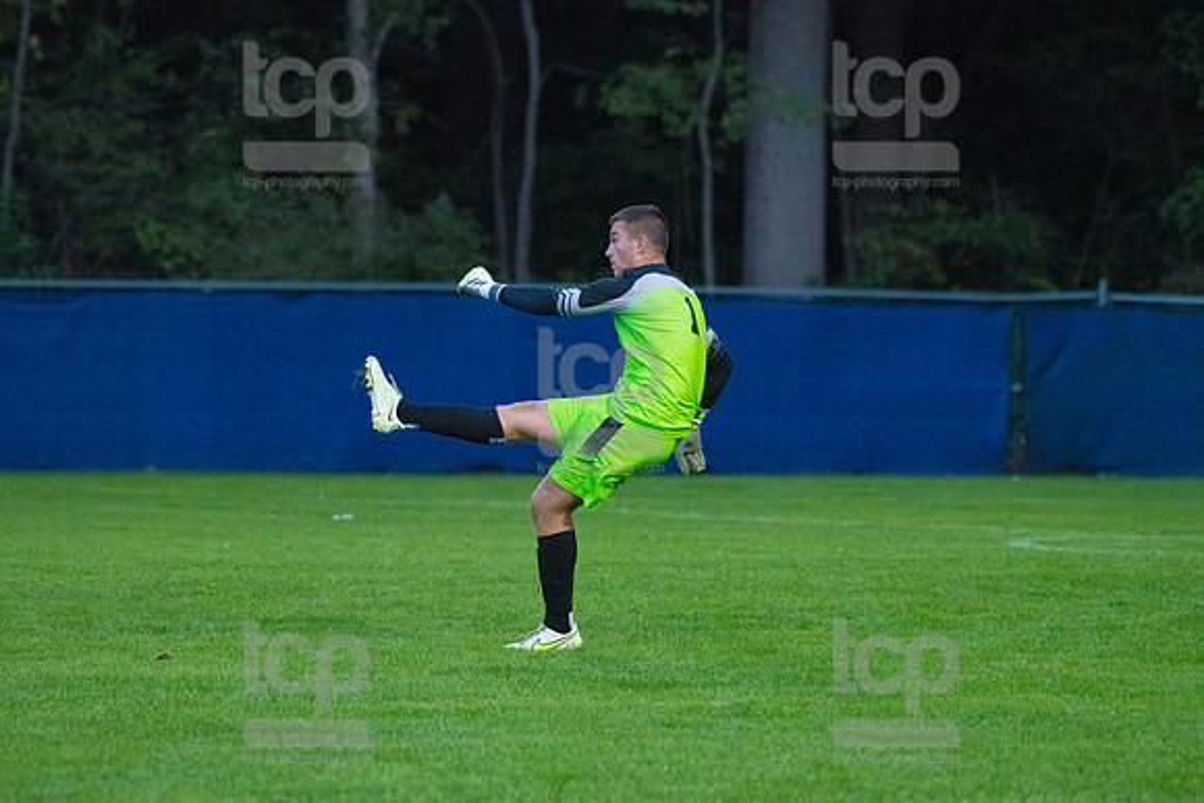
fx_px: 8697
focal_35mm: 260
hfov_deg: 7.9
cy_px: 402
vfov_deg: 5.3
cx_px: 602
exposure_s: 1/2000
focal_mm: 260
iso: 6400
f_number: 5.6
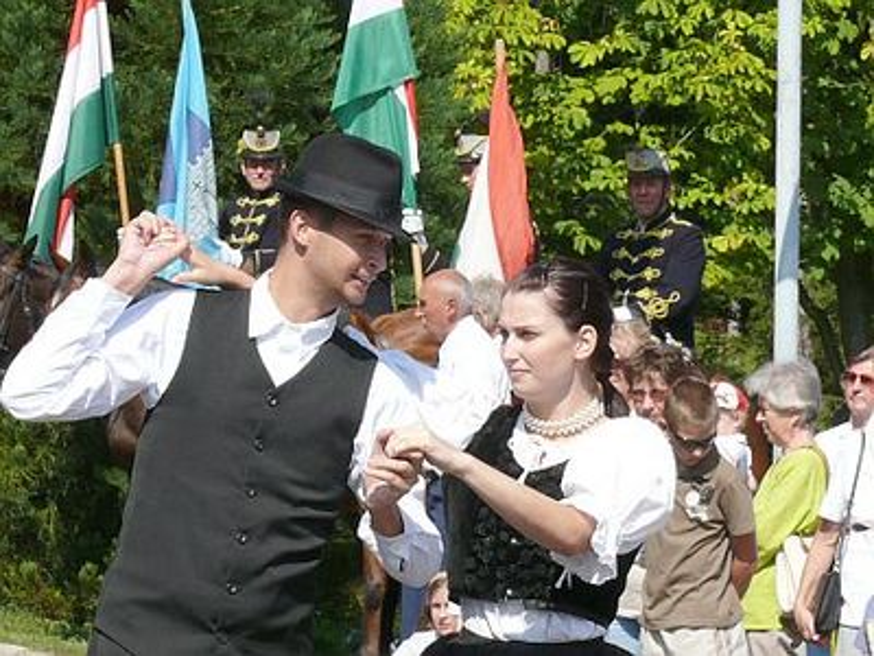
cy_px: 328
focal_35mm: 187
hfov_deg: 10.6
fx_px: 4721
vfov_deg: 7.9
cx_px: 437
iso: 100
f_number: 6.3
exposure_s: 1/400
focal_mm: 22.2
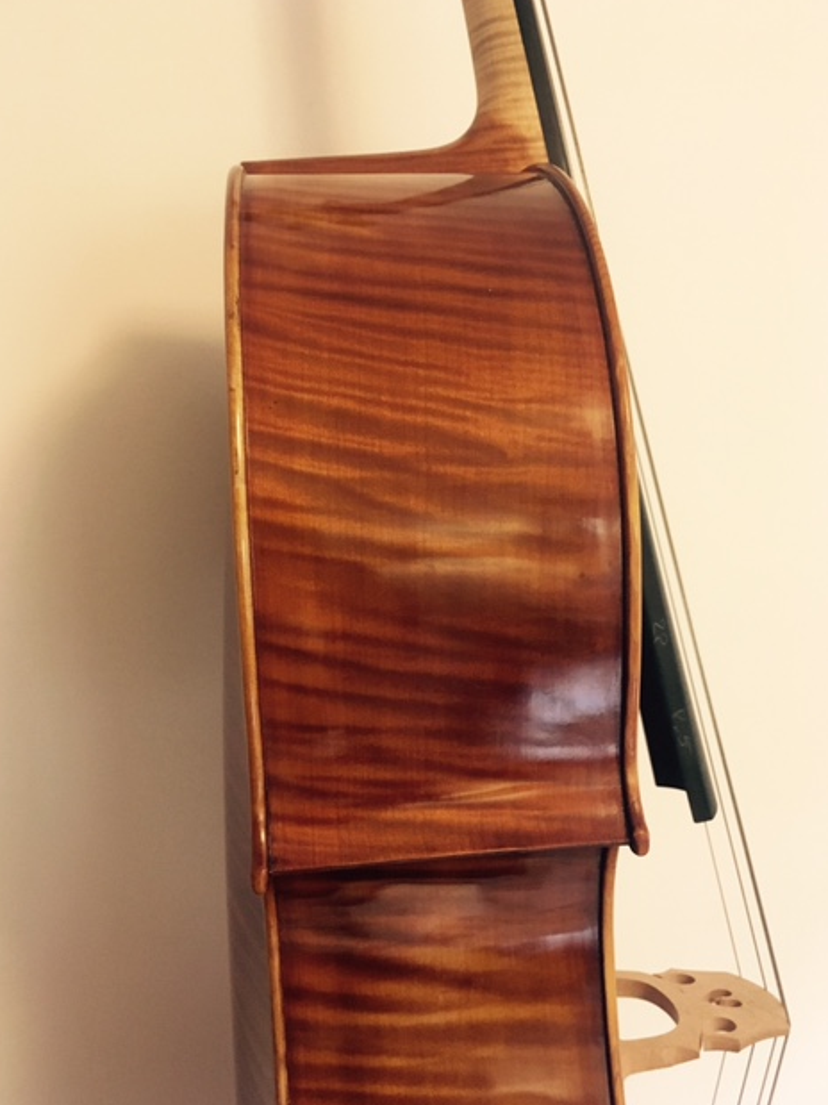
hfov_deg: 46.8
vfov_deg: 60.0
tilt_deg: -9.2
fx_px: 957
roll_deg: -3.5
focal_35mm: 30
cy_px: 546
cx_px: 412
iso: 250
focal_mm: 4.15
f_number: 2.2
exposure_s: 1/17
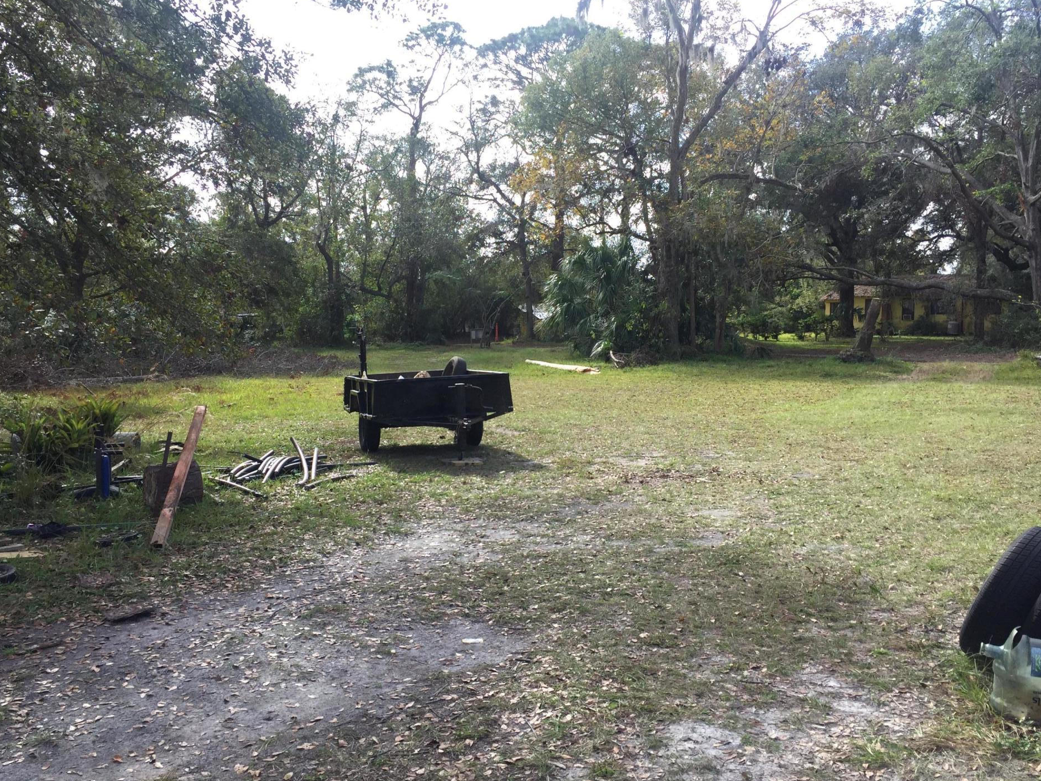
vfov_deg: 45.4
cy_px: 401
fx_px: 932
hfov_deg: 58.3
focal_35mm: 31
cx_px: 510
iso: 32
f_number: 2.2
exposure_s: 1/608
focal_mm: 4.15
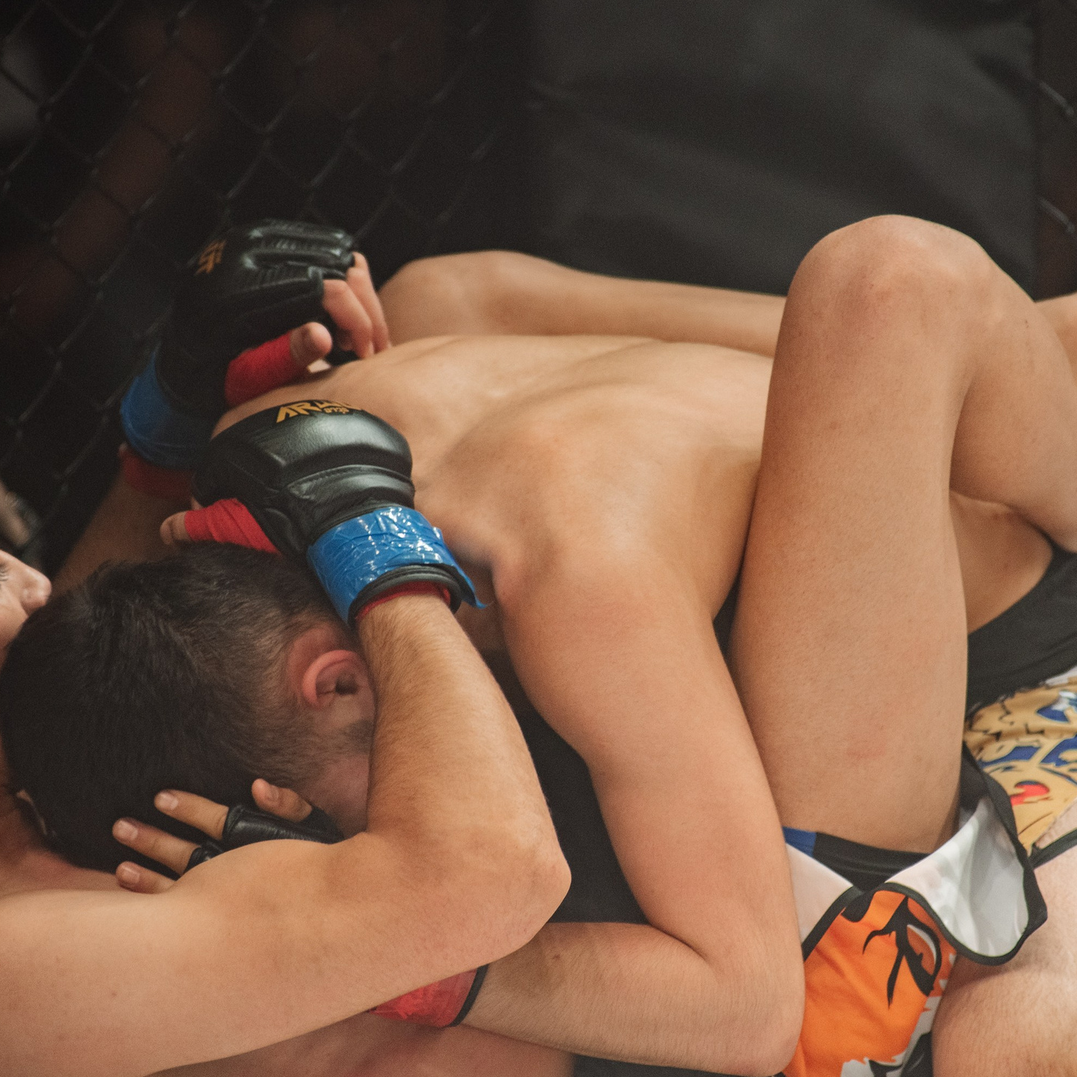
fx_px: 10560
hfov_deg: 5.8
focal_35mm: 300
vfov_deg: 5.8
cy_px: 582
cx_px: 603
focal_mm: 200
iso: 1250
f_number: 4
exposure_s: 1/400
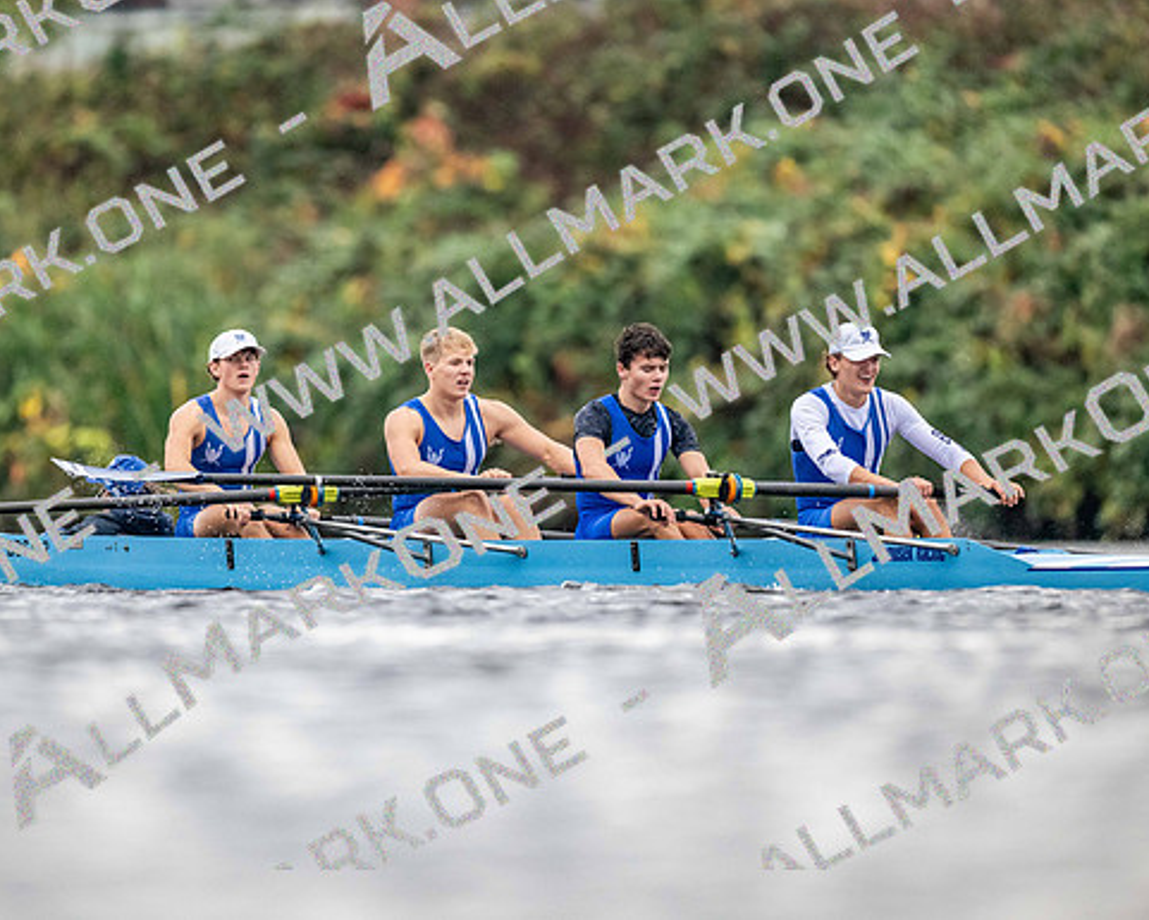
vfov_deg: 2.3
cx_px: 494
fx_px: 23095
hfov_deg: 2.8
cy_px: 460
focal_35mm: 679
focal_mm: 600
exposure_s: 1/2500
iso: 4000
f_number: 4
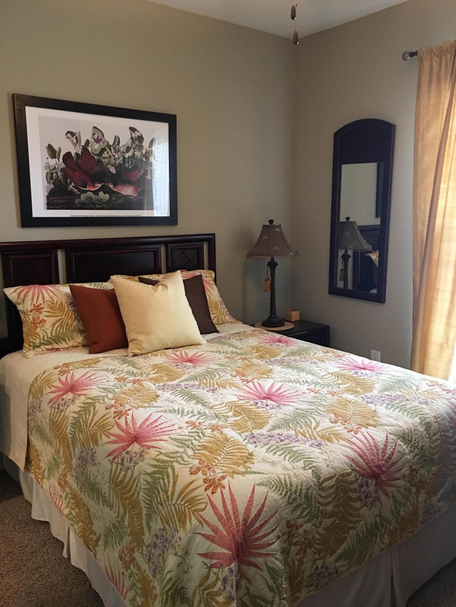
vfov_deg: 61.7
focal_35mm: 29
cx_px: 228
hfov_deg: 48.2
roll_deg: -0.2
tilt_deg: -7.8
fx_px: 509
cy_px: 304
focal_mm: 4.15
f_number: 2.2
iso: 80
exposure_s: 1/10
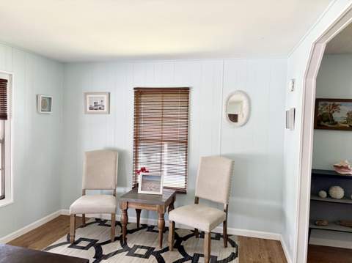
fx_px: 264
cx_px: 176
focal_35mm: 26
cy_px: 132
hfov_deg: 67.4
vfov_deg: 53.0
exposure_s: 1/139
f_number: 1.6
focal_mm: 5.96
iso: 125
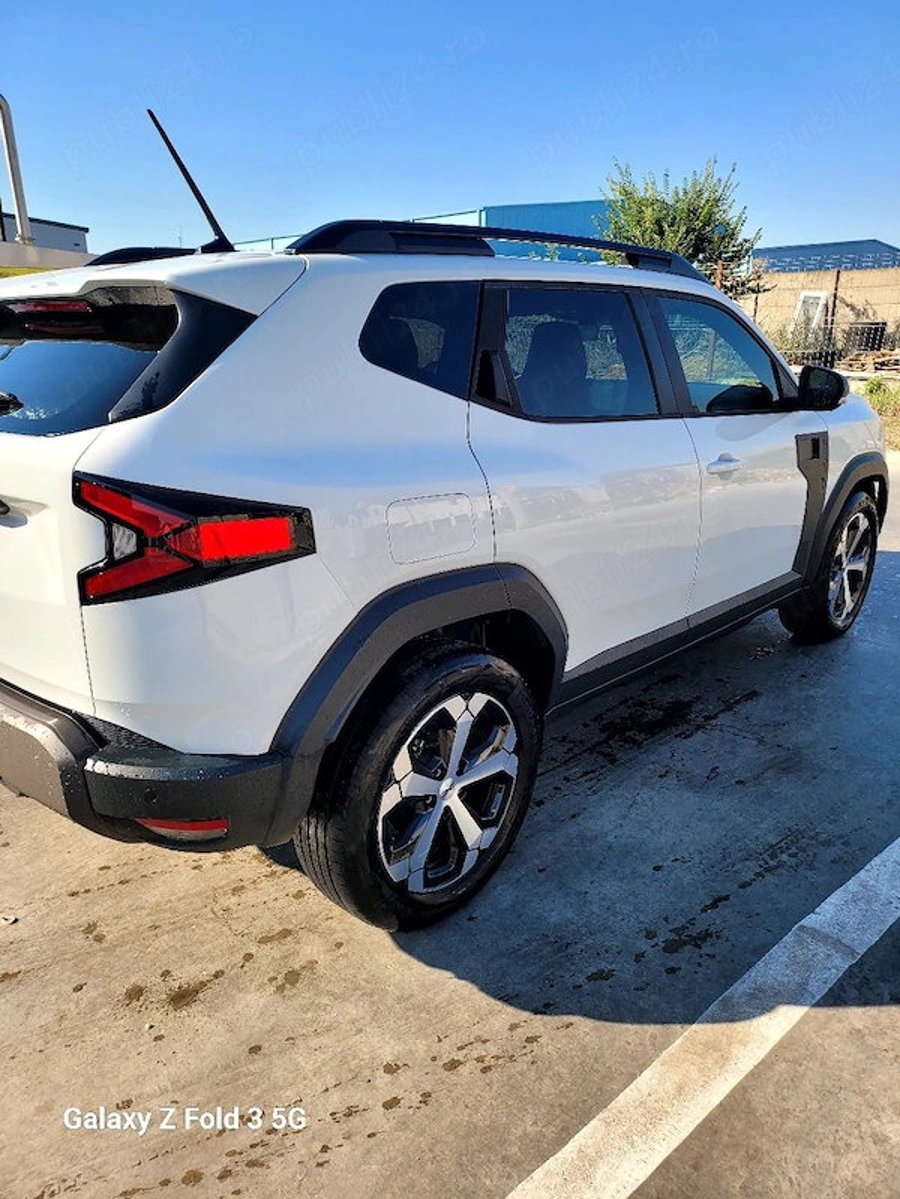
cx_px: 450
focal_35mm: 26
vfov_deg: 67.3
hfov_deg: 53.1
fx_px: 901
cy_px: 600
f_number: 1.8
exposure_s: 1/1429
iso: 40
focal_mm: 5
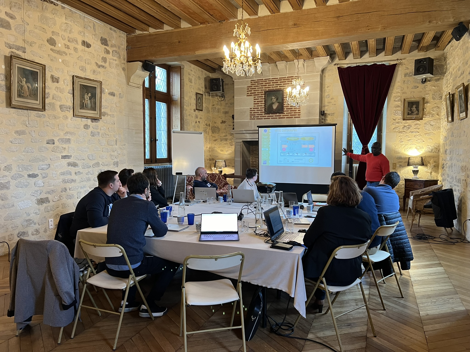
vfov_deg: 53.1
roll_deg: +0.0
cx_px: 235
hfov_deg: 67.3
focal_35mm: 26
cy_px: 176
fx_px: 353
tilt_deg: -3.7
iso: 250
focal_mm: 5.7
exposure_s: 1/50
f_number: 1.5
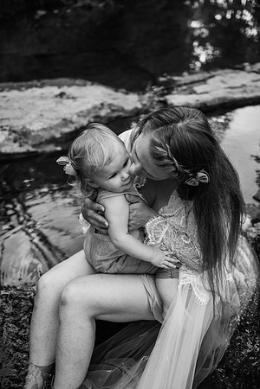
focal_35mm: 34
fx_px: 374
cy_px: 194
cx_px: 130
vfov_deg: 55.1
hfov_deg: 38.4
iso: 500
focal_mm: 34.5
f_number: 2.8
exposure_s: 1/1600
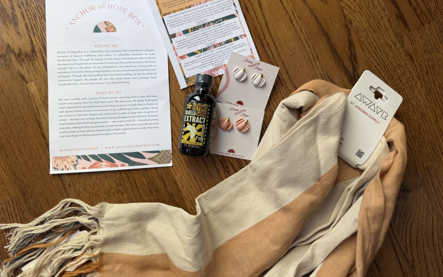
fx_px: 314
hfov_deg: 70.4
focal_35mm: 26
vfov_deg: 47.5
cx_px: 217
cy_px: 119
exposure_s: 1/112
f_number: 1.78
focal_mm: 6.76
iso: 200
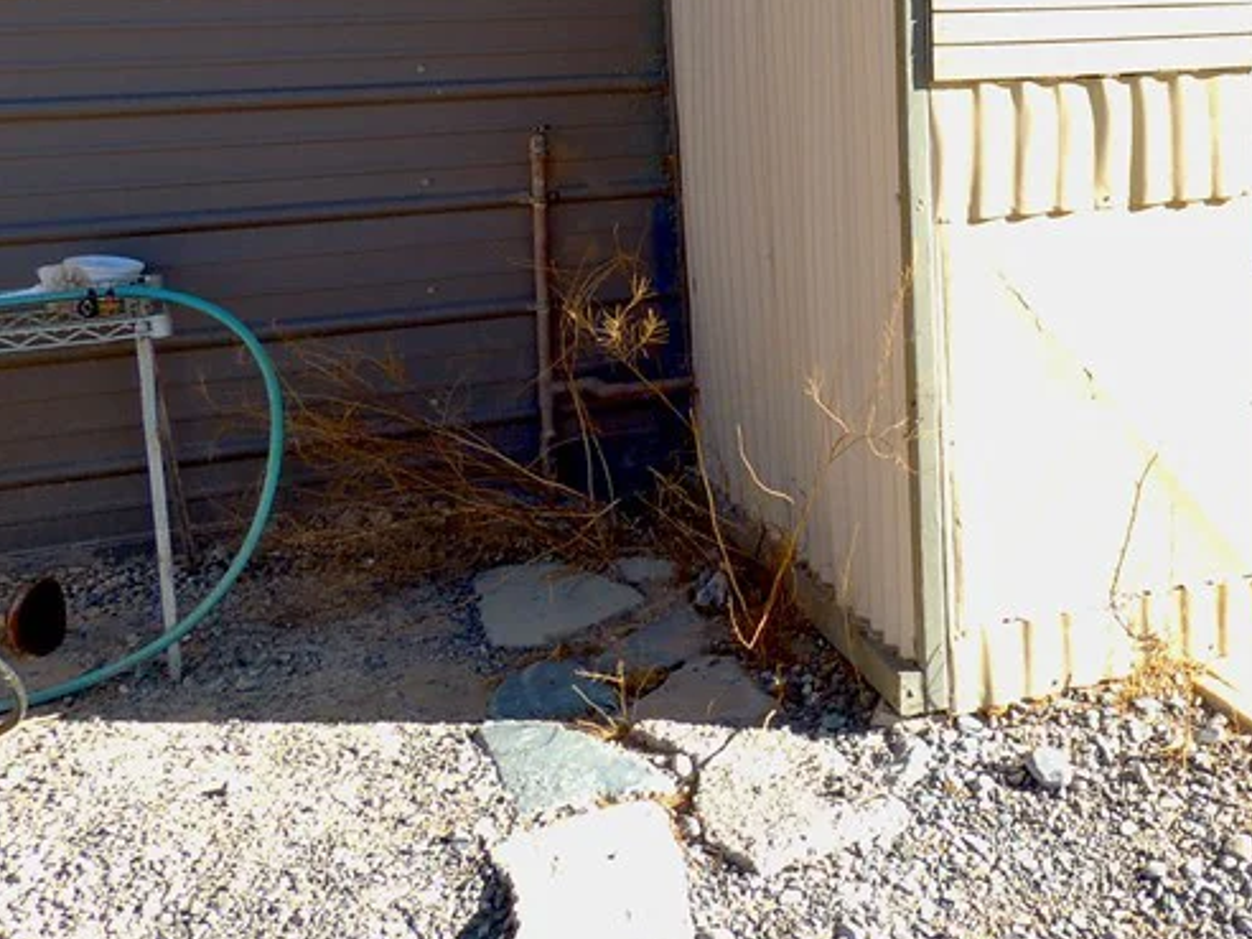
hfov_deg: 36.0
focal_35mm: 50
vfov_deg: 28.1
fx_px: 1808
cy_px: 115
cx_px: 1117
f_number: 8.3
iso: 100
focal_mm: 4.3
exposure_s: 1/60
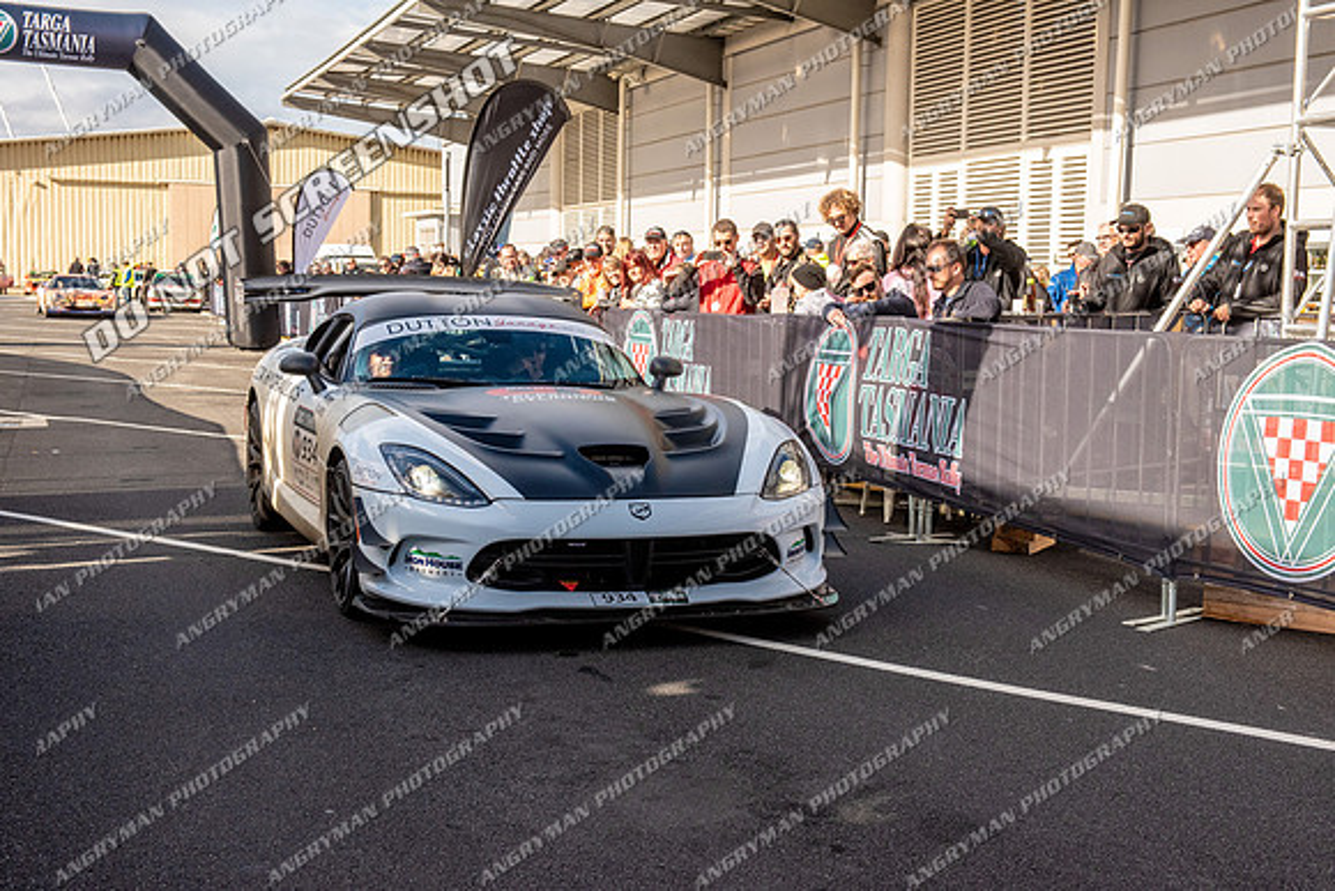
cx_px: 668
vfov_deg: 27.0
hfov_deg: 39.6
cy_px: 446
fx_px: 1855
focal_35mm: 50
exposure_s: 1/1250
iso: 1250
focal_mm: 50
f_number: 10
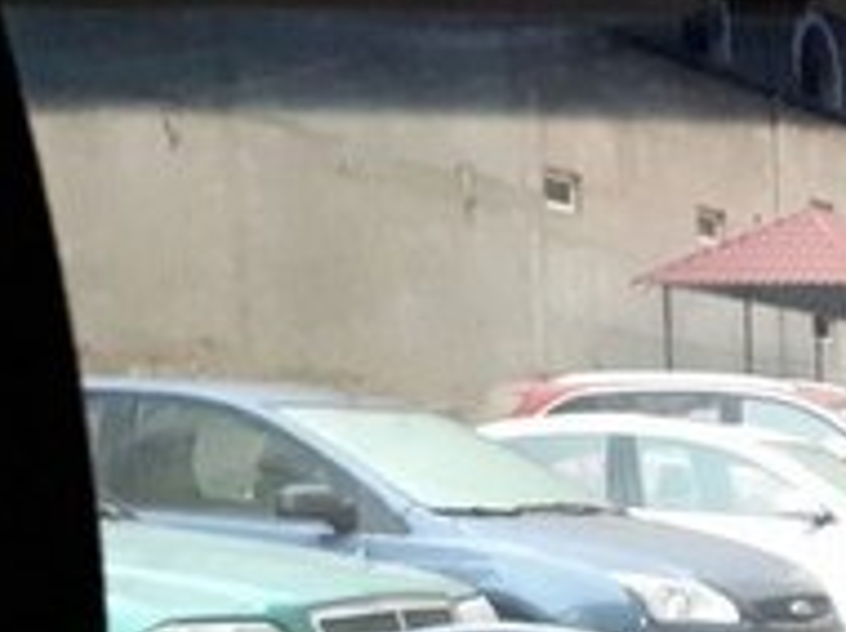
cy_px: 1066
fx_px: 2294
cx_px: 1305
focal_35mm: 94
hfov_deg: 18.3
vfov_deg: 14.2
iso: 800
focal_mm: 3.6
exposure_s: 1/17
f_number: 1.9
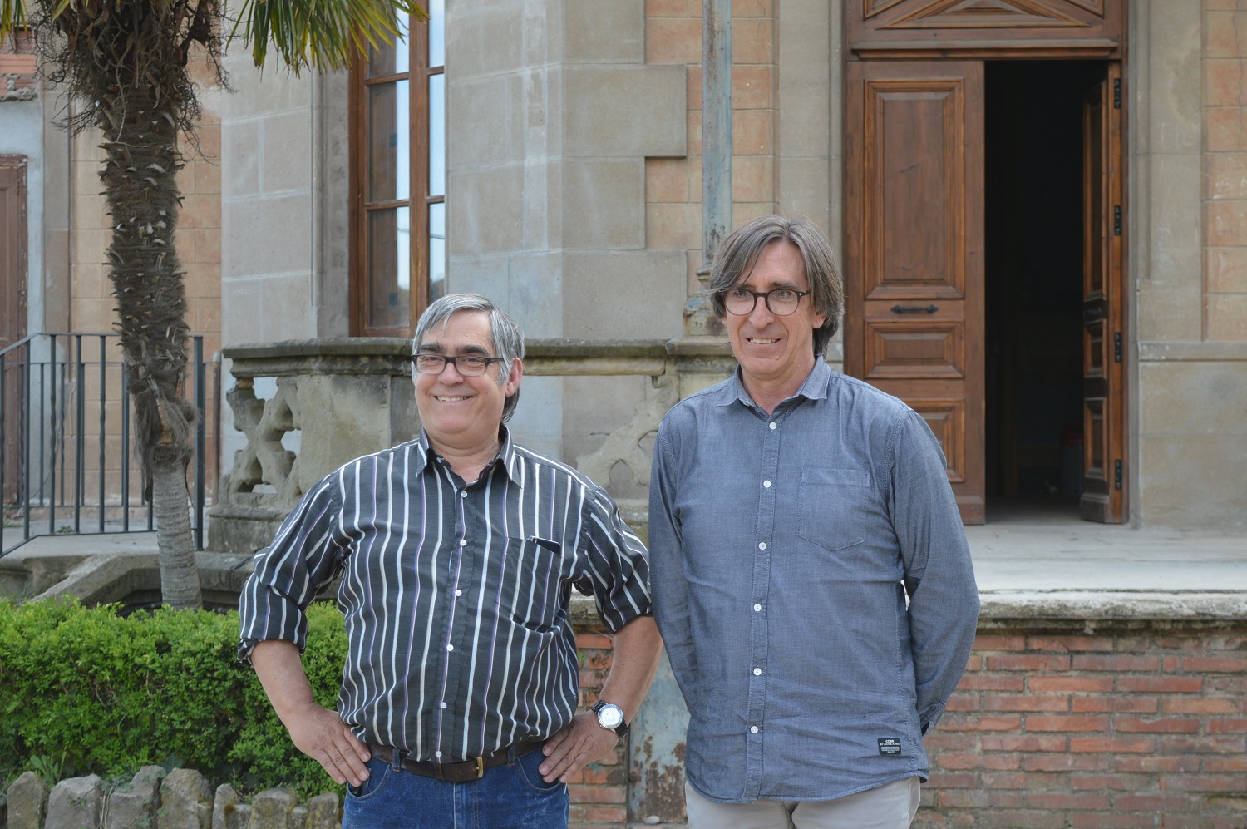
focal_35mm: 72
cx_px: 624
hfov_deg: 28.1
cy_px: 414
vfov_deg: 18.9
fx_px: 2492
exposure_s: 1/125
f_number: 5.6
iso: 180
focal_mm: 48
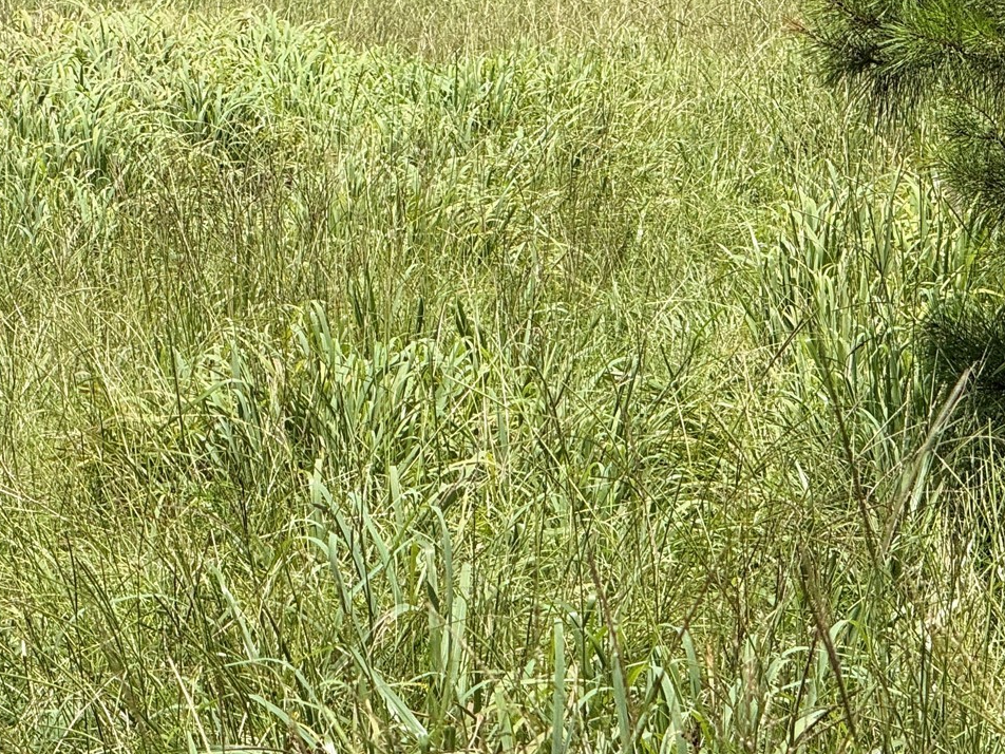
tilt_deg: -1.4
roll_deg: -0.5
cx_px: 242
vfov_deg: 6.1
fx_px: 7026
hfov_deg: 8.2
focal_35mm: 242
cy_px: 180
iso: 64
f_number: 2.8
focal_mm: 15.66
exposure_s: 1/1342
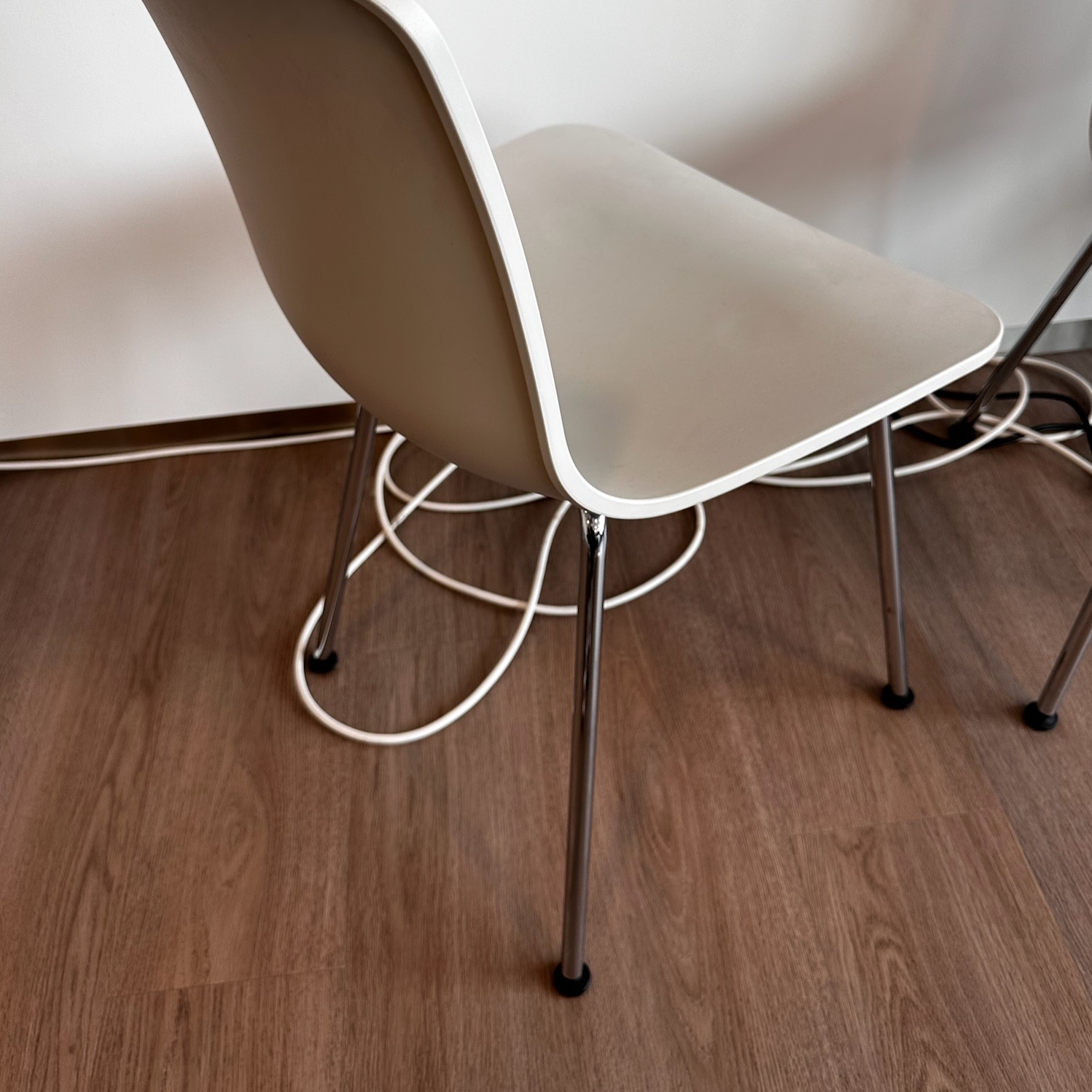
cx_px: 548
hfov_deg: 55.6
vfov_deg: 55.0
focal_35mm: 29
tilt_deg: -40.0
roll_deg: +3.5
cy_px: 416
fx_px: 1035
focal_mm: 6.86
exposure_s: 1/121
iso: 100
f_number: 1.78
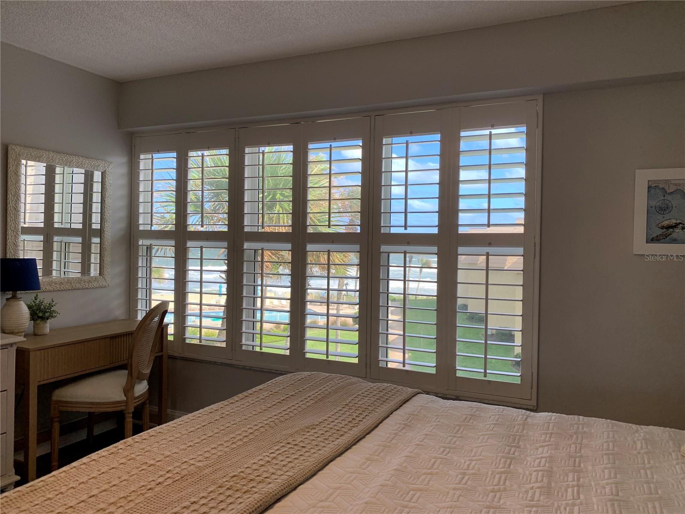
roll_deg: -1.0
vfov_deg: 53.1
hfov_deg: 67.3
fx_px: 515
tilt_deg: -0.1
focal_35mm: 26
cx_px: 342
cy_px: 257
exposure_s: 1/122
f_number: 1.8
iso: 40
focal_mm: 4.25
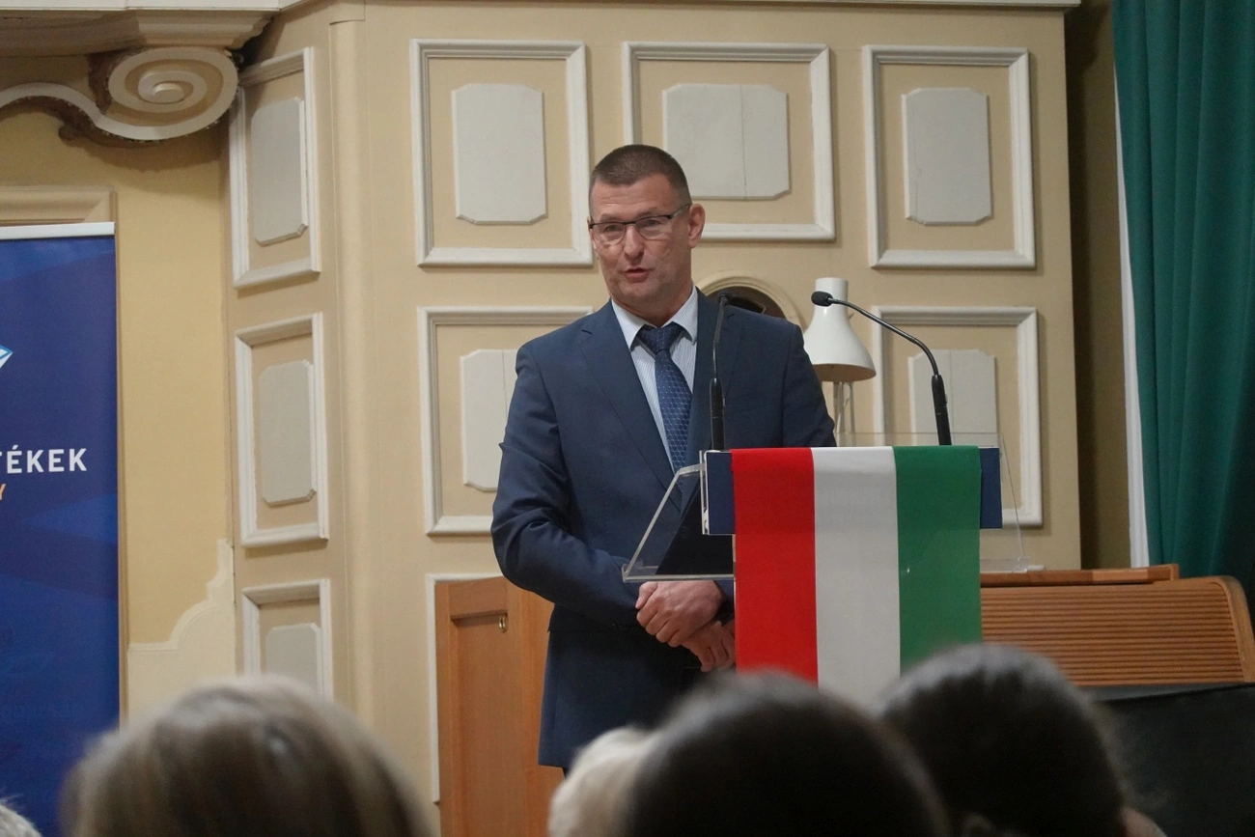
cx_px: 628
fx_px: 6973
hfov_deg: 10.3
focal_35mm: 200
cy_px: 418
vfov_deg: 6.9
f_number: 4.5
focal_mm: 72
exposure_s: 1/80
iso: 3200
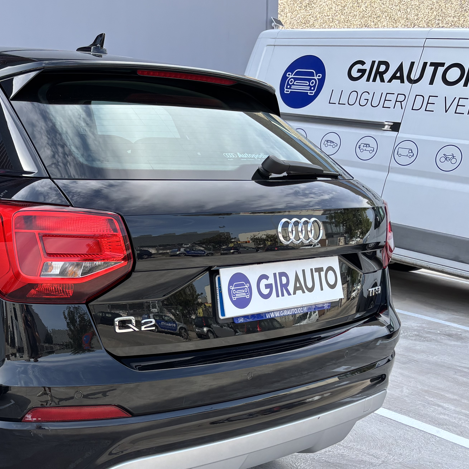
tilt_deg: -7.8
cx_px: 13
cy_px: 309
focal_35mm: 50
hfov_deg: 31.7
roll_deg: +1.4
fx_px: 766
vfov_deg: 33.8
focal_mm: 5.96
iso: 50
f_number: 1.6
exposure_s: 1/732
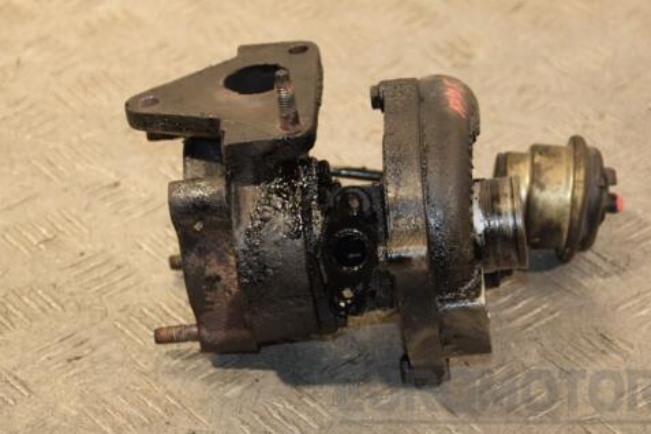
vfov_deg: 11.7
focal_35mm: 117
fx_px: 2116
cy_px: 209
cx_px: 311
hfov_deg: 17.5
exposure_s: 1/160
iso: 800
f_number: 5.3
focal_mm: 62
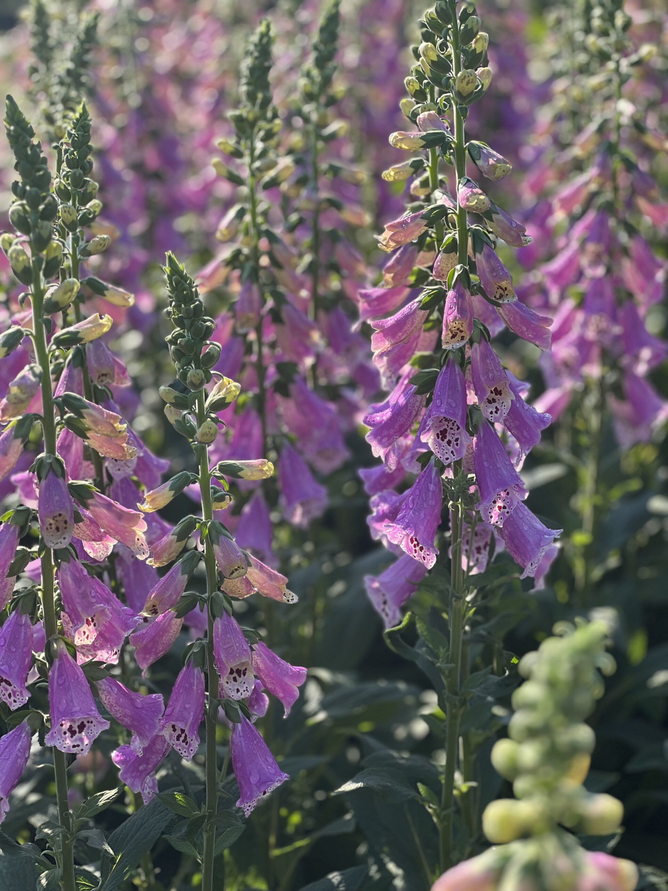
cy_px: 446
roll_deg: +0.4
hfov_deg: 19.1
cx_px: 334
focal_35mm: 77
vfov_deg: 25.3
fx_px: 1981
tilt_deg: -20.0
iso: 25
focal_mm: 9
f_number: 2.8
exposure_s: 1/218
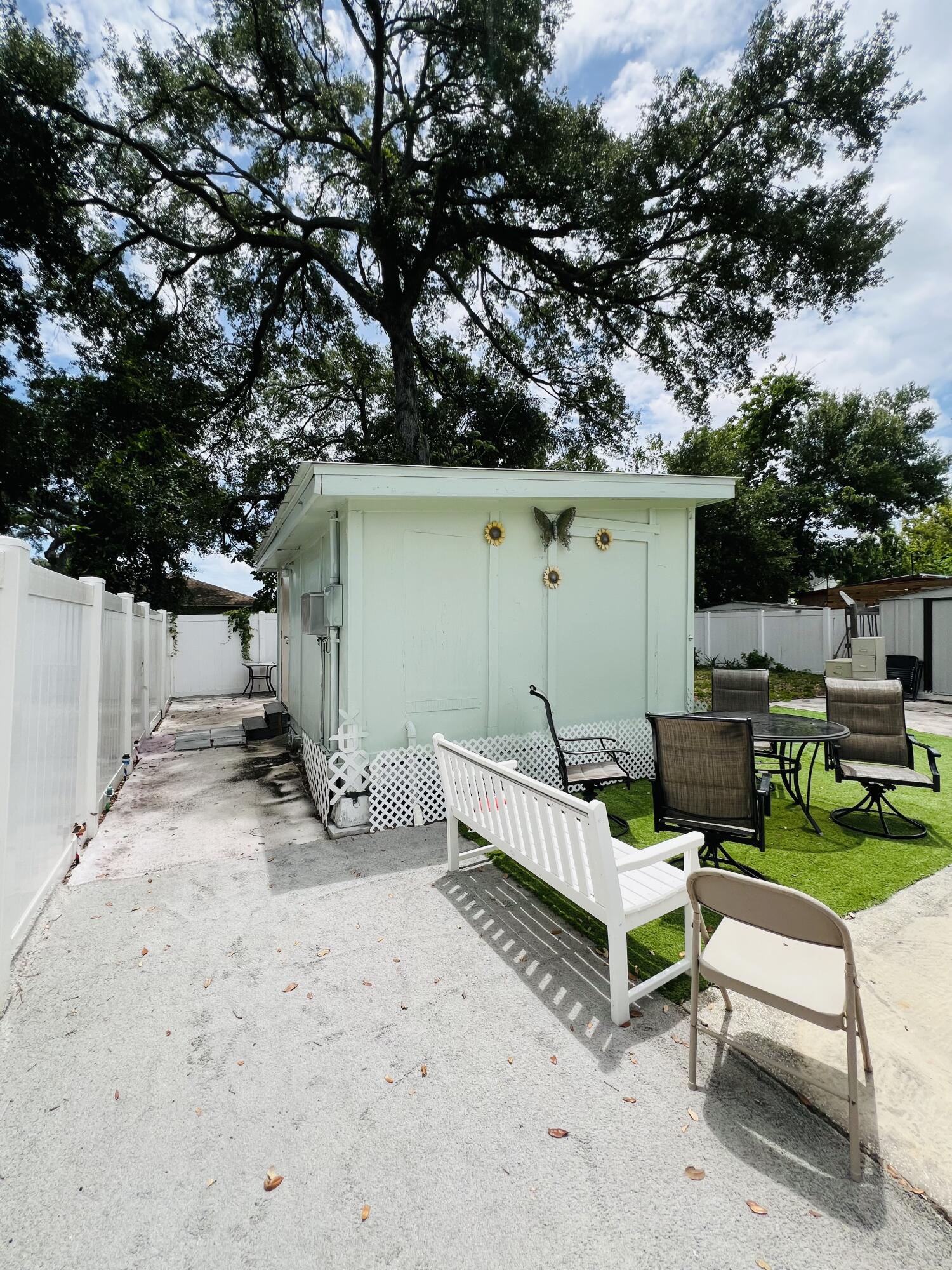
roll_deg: +1.1
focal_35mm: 13
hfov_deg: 89.9
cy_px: 635
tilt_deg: +2.0
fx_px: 477
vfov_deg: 106.2
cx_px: 476
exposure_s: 1/1727
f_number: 1.8
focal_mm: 1.57
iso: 32
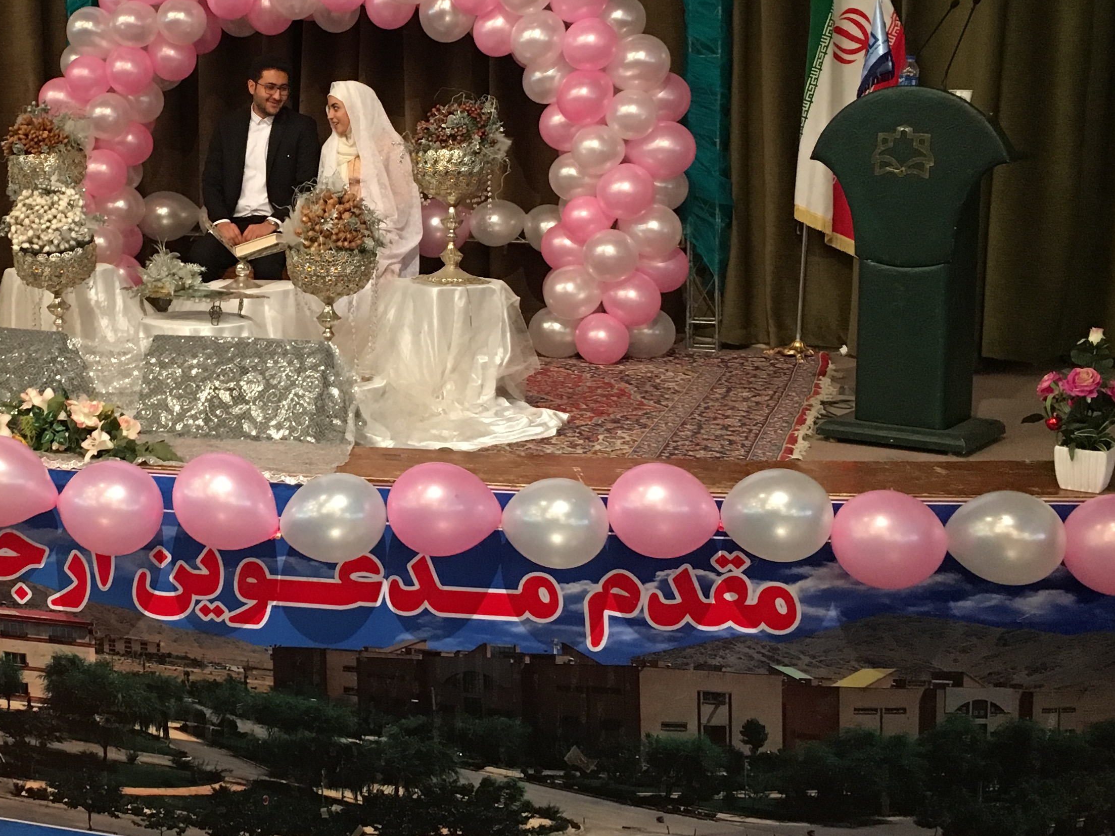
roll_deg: +1.1
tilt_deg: -7.4
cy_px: 272
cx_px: 230
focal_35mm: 53
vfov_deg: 27.3
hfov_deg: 35.1
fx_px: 1707
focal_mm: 4.15
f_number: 2.2
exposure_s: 1/33
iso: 200
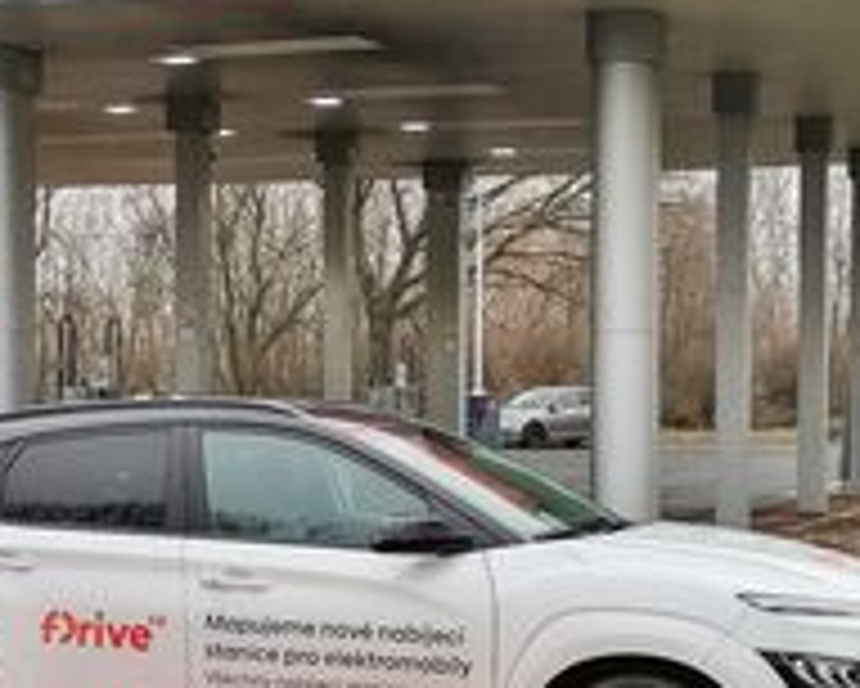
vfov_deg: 16.5
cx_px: 311
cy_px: 414
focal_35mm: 93
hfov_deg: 20.5
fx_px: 2368
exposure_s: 1/280
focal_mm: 5.3
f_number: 1.8
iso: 50
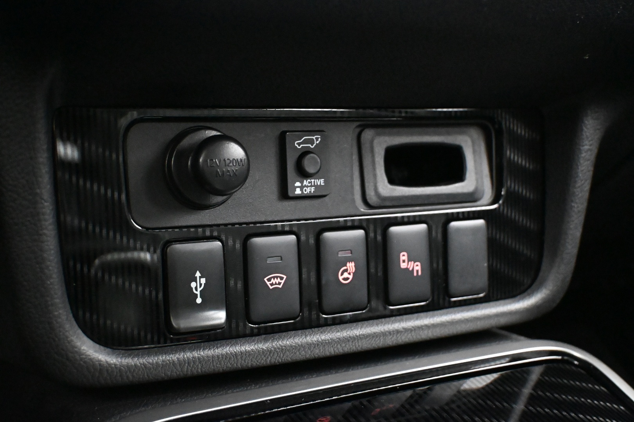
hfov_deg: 40.5
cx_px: 317
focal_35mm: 49
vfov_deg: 27.7
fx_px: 858
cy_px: 211
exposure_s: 1/13
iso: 12800
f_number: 5
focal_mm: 32.5
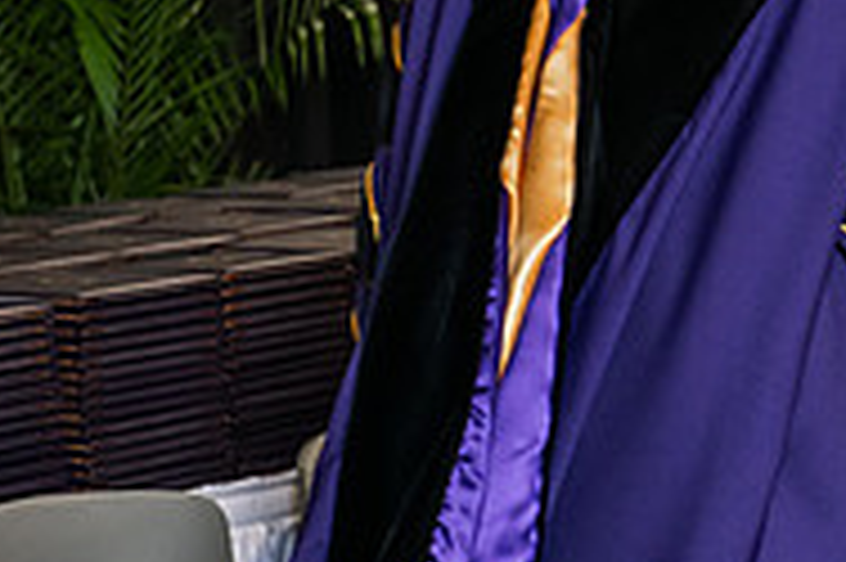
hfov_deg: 9.3
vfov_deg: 6.3
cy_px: -11
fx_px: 5071
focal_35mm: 216
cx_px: 1161
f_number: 5
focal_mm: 70
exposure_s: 1/200
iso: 2000
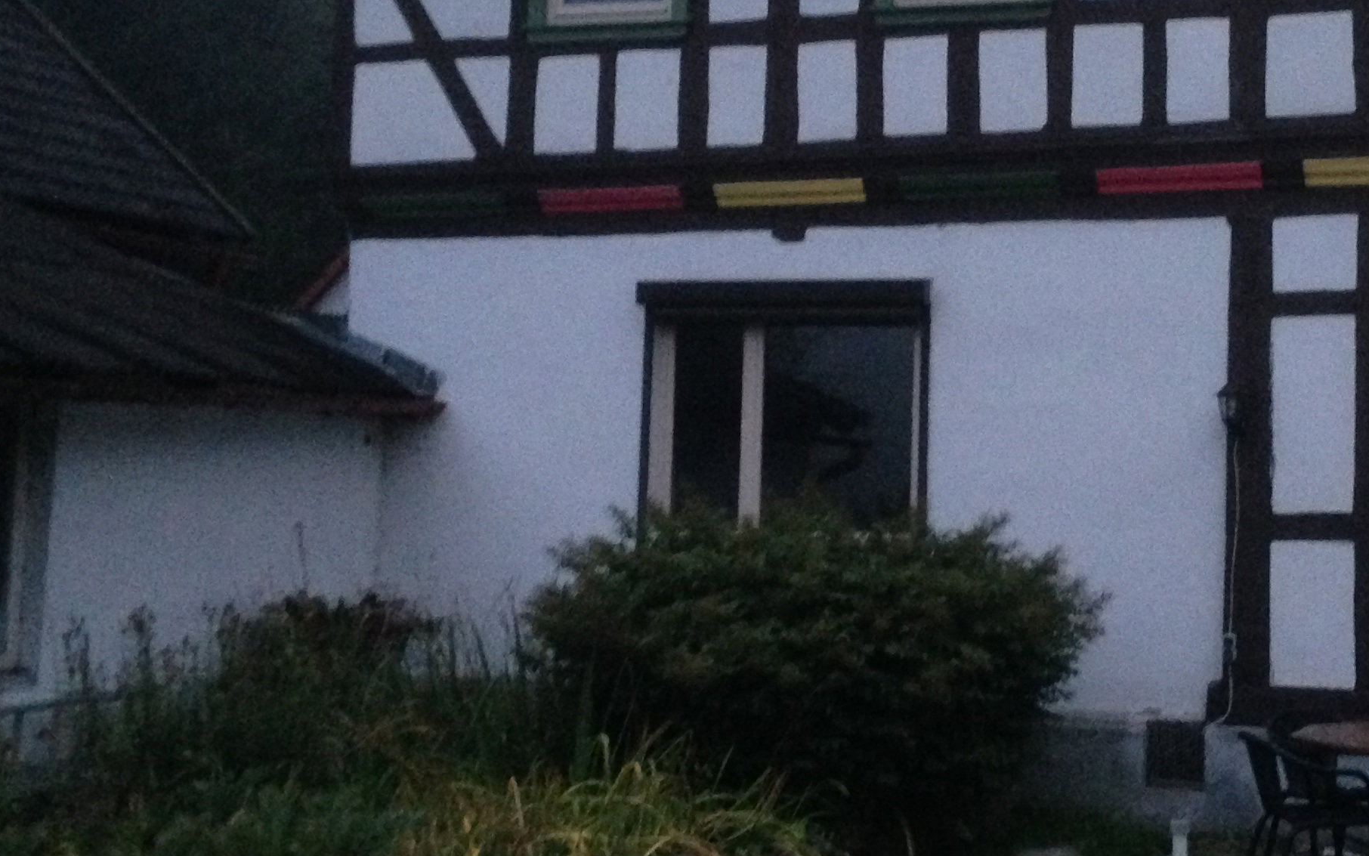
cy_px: 247
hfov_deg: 32.0
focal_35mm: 63
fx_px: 2351
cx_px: 998
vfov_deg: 20.5
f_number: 2.4
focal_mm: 4.12
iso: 400
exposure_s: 1/15
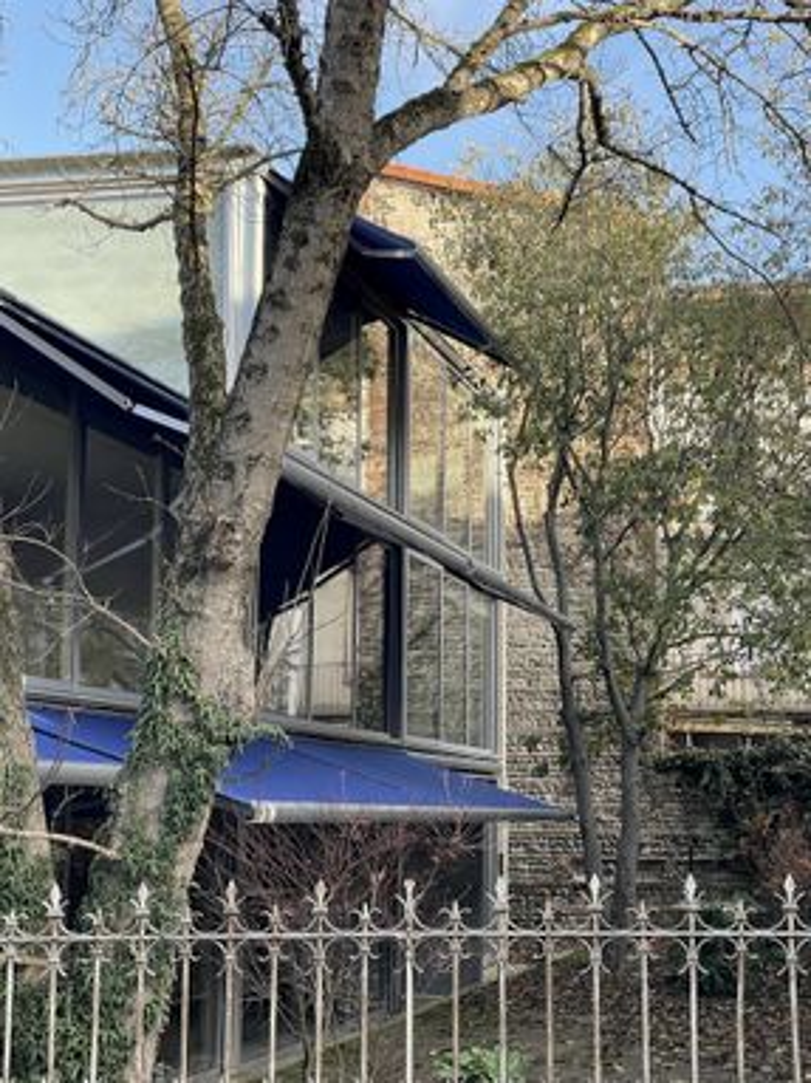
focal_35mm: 52
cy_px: 542
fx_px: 1625
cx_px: 406
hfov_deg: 28.0
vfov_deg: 36.8
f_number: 2
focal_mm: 6
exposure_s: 1/183
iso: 25
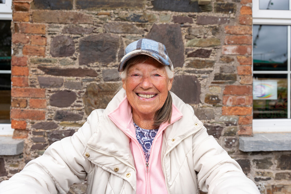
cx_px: 146
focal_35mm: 24
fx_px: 194
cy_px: 97
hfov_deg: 73.7
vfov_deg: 53.1
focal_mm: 24
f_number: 4
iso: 125
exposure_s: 1/200
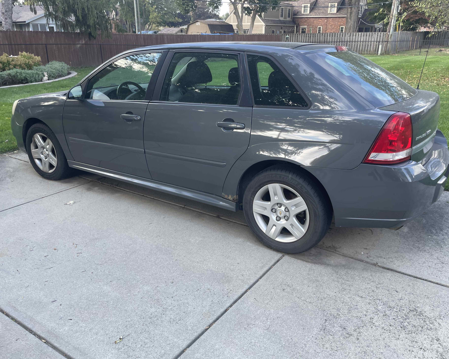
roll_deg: -0.6
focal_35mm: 28
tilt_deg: -22.0
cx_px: 232
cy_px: 182
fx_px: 372
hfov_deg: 62.2
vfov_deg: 51.5
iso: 32
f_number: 1.6
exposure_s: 1/215
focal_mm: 4.2
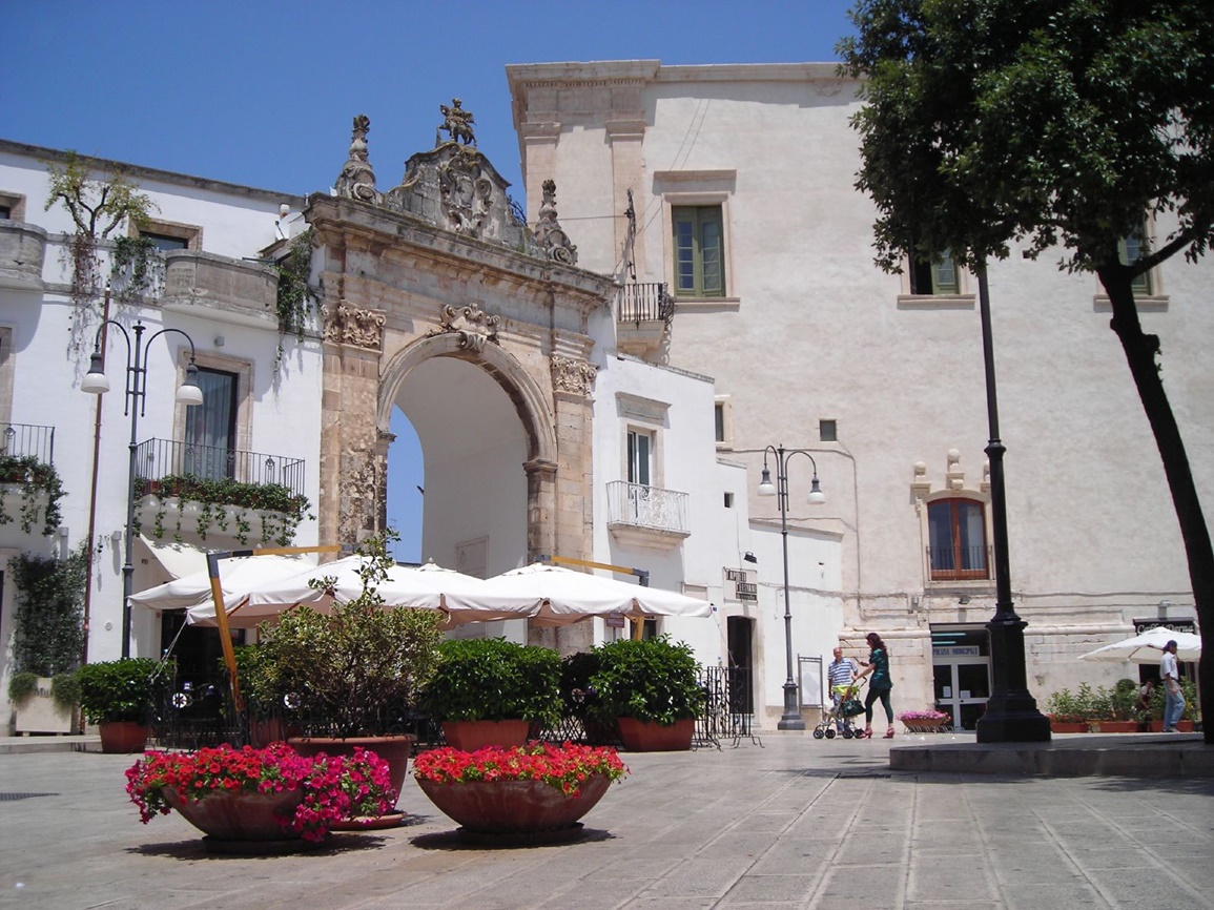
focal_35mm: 38
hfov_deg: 49.0
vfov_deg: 37.7
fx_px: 1333
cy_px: 455
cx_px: 607
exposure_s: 1/371
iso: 75
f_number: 6.4
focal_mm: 6.3
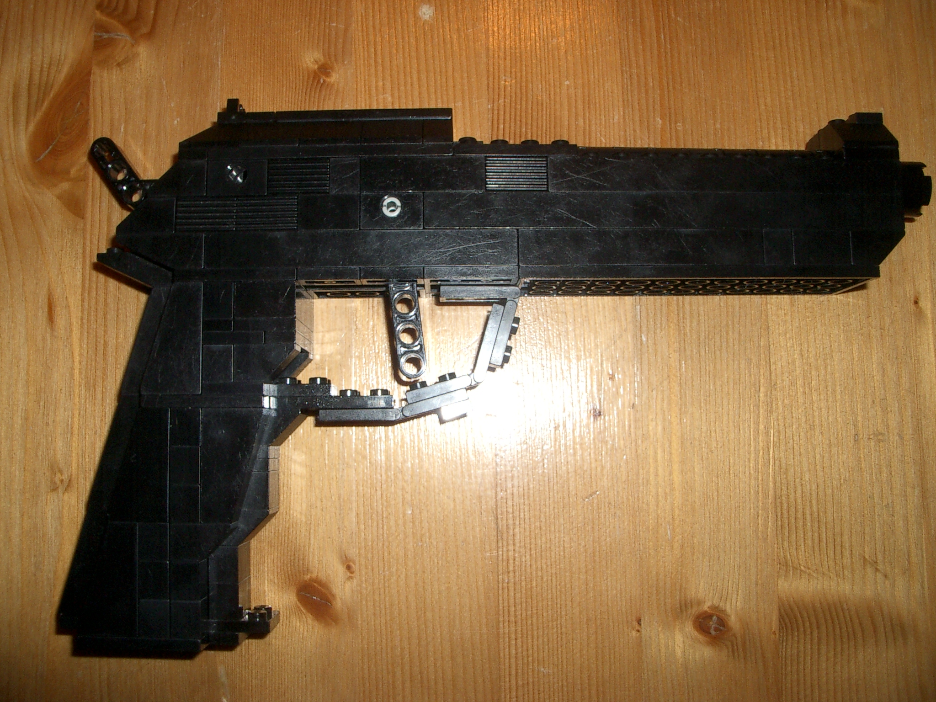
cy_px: 351
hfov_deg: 52.6
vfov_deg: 40.7
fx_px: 946
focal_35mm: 35
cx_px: 468
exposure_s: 1/40
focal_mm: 5.8
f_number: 4.3
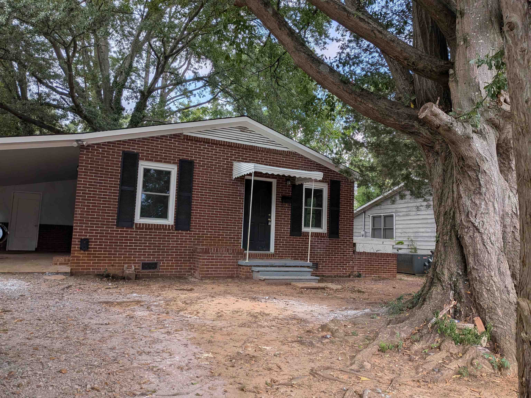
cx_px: 266
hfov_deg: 71.6
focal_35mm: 24
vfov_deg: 56.8
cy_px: 199
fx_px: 368
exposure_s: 1/2985
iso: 30
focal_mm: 4.53
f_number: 1.7
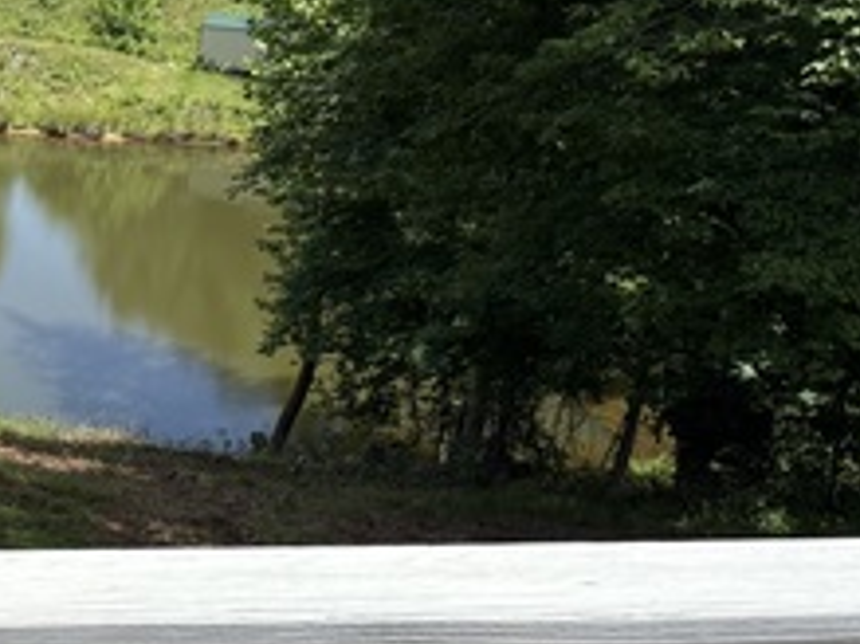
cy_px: 404
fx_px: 1813
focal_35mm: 73
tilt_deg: -19.8
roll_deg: -0.7
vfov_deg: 20.1
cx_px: -179
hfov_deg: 24.2
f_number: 1.78
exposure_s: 1/4405
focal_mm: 6.76
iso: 100
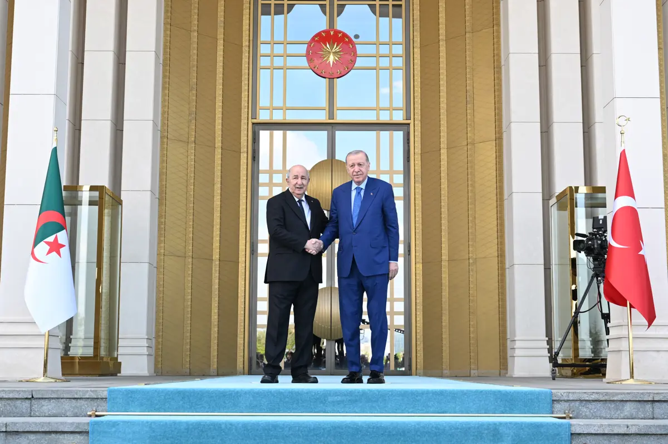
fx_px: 1002
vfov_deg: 25.0
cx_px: 334
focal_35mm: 54
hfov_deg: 36.9
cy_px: 222
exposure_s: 1/640
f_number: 3.5
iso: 320
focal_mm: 36
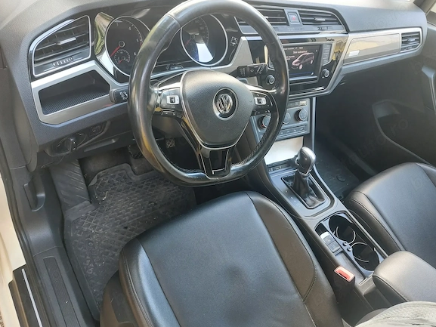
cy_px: 163
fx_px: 328
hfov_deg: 67.3
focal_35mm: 26
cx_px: 221
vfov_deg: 53.1
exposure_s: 1/50
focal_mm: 5.23
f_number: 1.8
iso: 160
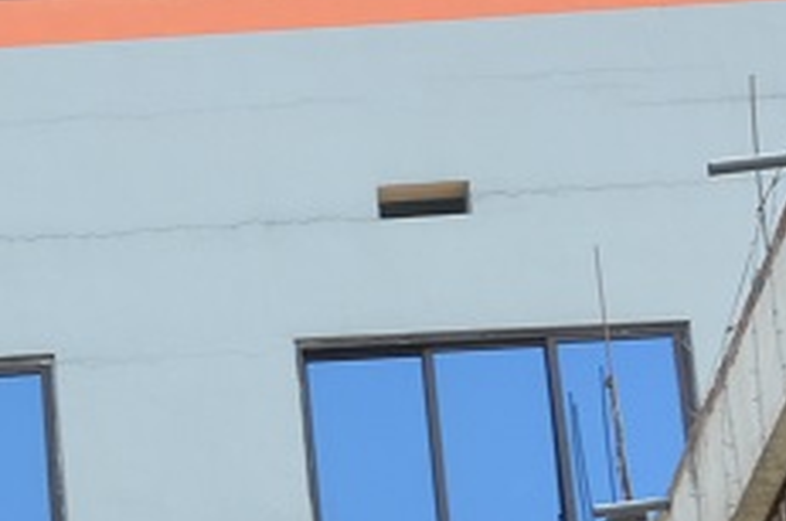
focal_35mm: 164
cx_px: -585
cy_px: 1141
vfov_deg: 7.9
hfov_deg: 11.7
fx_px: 3564
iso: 200
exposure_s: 1/200
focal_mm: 21
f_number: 7.1
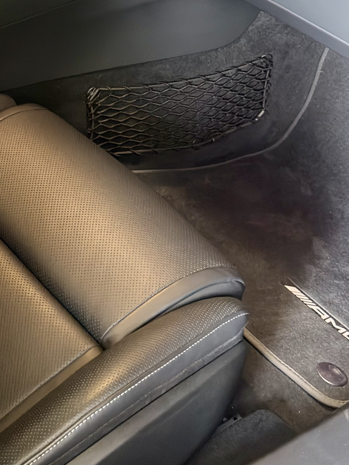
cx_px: -26
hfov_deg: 17.6
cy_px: -20
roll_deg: -7.8
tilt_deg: -26.4
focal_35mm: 81
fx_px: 1089
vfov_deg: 23.0
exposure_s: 1/30
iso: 640
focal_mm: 6.76
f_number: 1.78
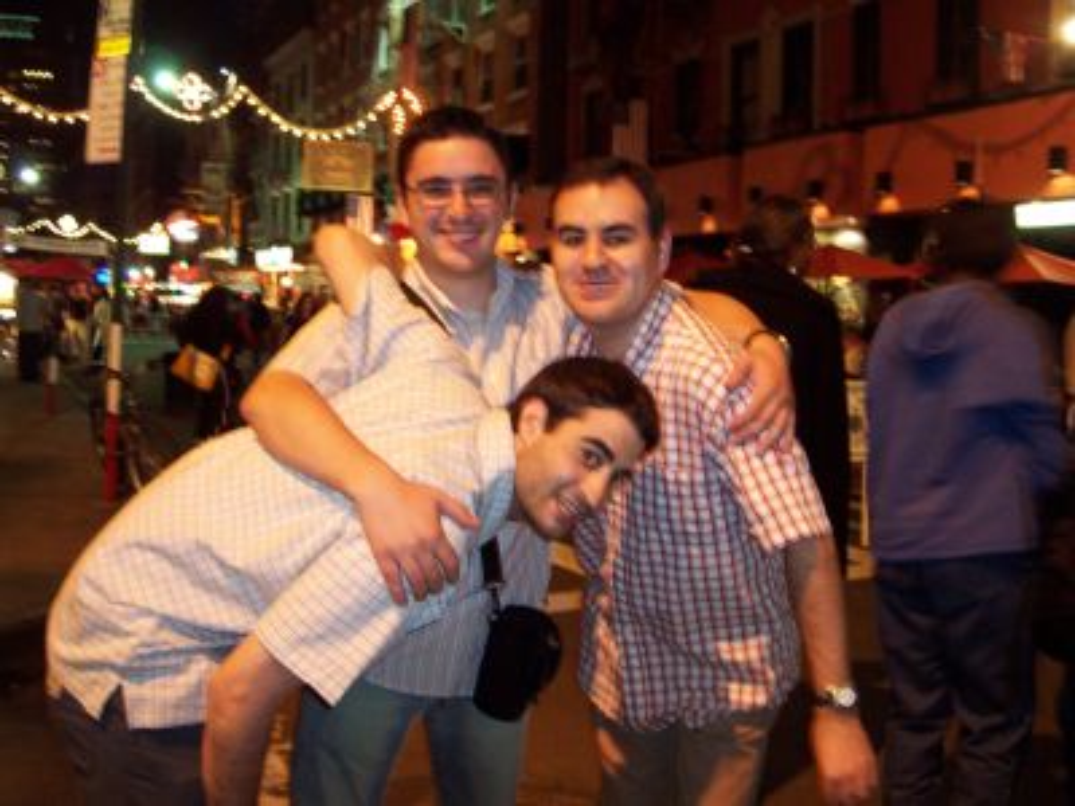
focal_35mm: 37
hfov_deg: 50.1
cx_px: 538
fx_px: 1149
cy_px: 403
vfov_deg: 38.7
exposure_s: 1/6
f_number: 2.8
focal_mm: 5.6
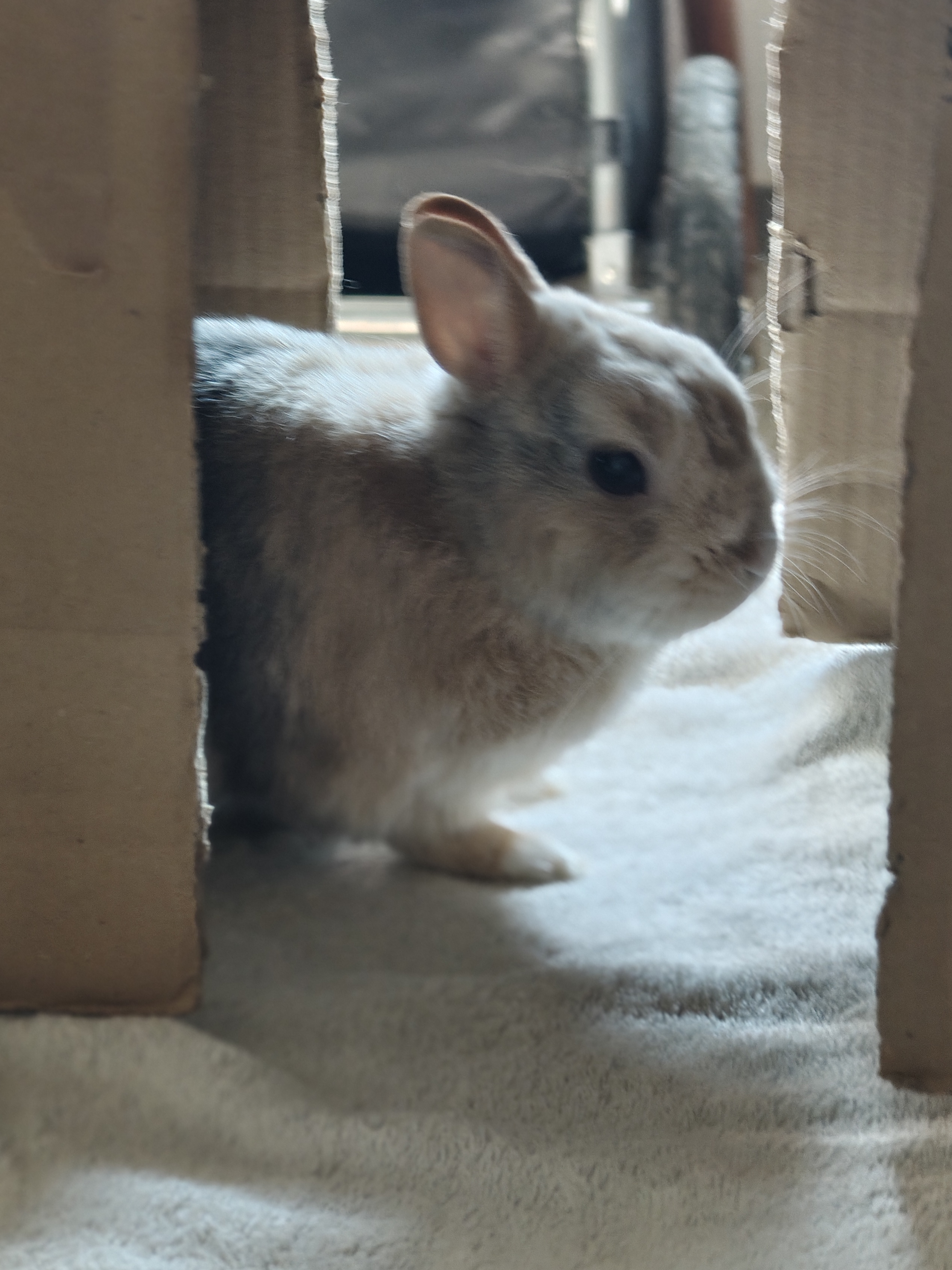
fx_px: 3117
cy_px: 629
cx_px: 493
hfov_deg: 17.4
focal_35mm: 85
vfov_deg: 23.0
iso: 345
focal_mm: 13.3
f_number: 2.55
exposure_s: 1/33.3
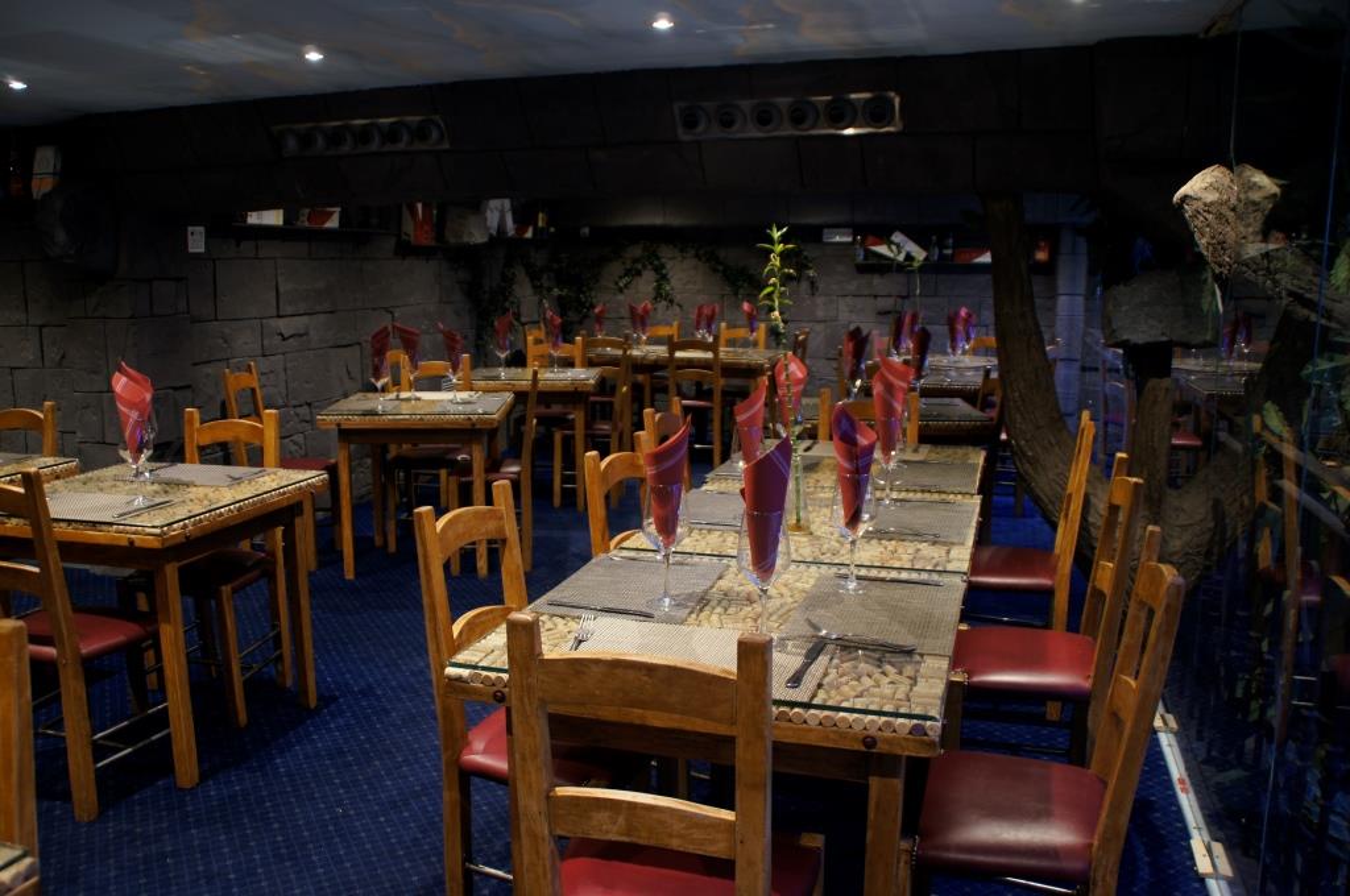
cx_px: 675
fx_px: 1011
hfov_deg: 67.4
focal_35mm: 27
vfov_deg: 47.8
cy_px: 448
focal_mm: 18
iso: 1000
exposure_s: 1/30
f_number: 3.5
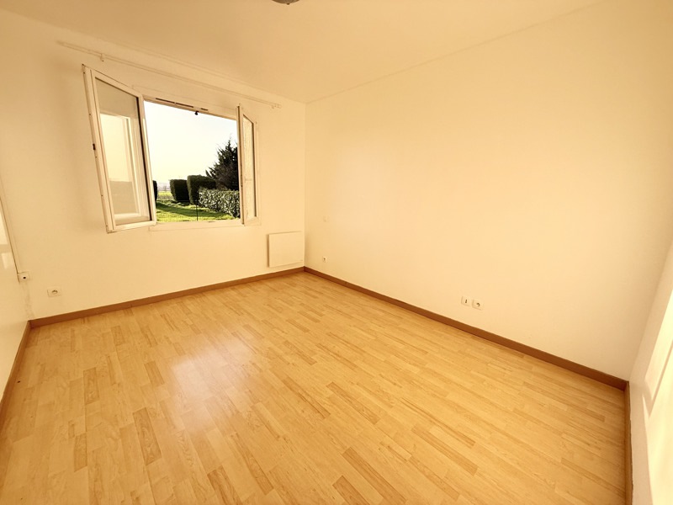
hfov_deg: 102.1
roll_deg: -1.4
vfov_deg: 85.7
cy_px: 252
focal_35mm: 14
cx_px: 336
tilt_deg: -11.5
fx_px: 272
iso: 64
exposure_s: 1/559
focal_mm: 2.22
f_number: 2.2
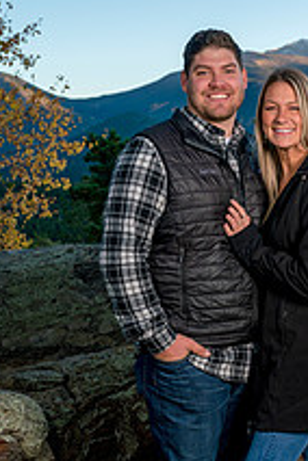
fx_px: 950
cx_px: 243
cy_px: 327
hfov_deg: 18.3
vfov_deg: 27.1
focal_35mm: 74
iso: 100
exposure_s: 1/160
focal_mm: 35
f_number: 4.5
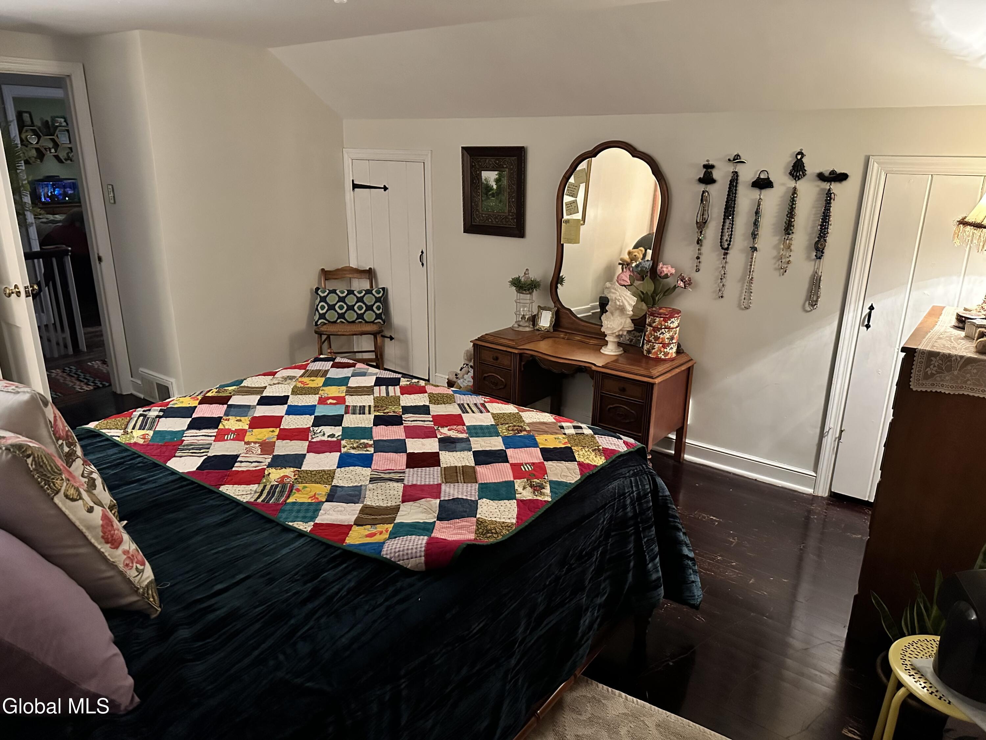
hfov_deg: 71.6
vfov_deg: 56.8
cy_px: 370
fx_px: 684
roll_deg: -0.3
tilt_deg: -18.2
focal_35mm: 24
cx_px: 493
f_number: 1.78
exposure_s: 1/34
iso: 1000
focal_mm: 6.86
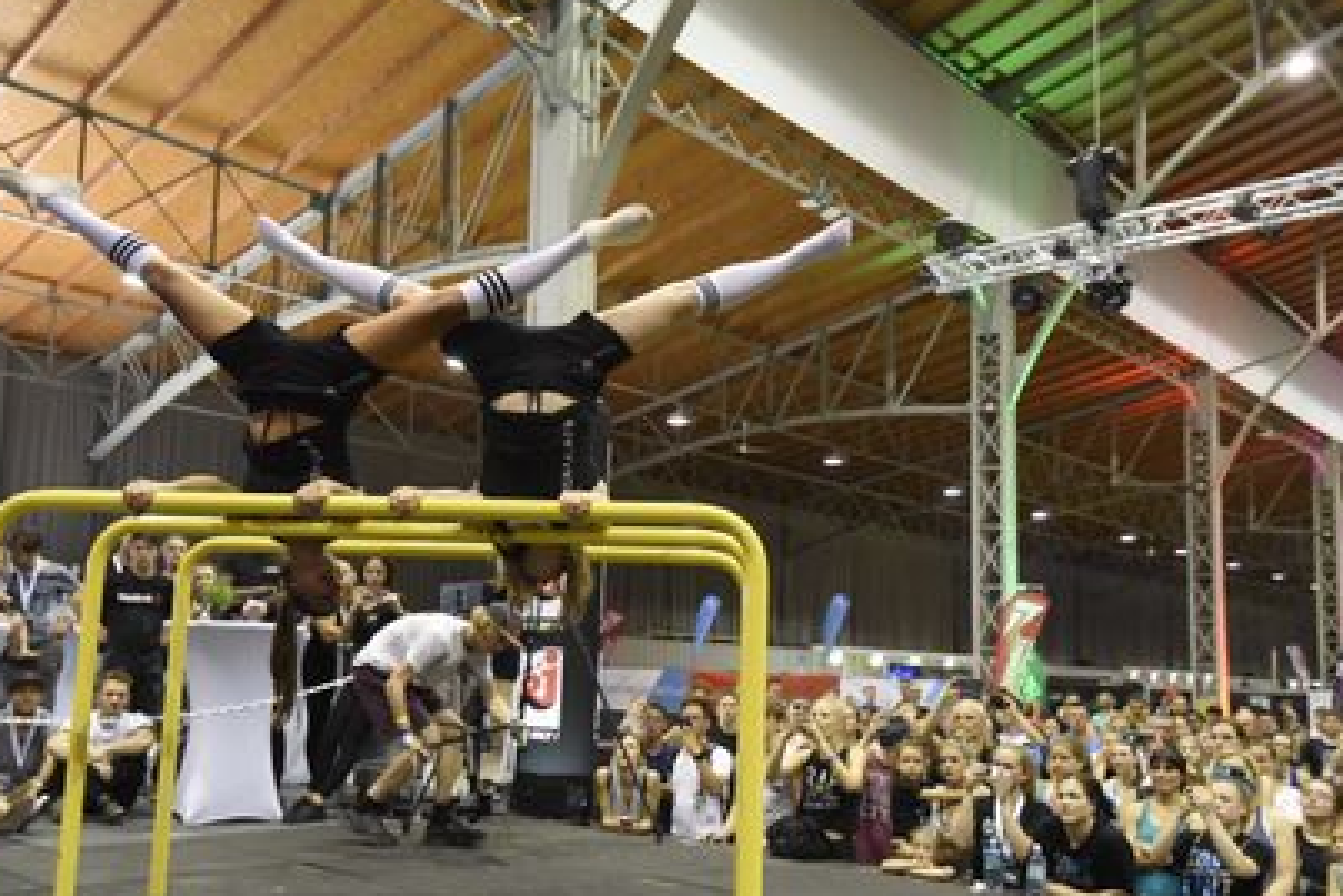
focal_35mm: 33
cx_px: 590
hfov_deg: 57.0
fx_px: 1231
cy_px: 523
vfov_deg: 39.9
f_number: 3.5
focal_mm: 26
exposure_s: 1/320
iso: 12800
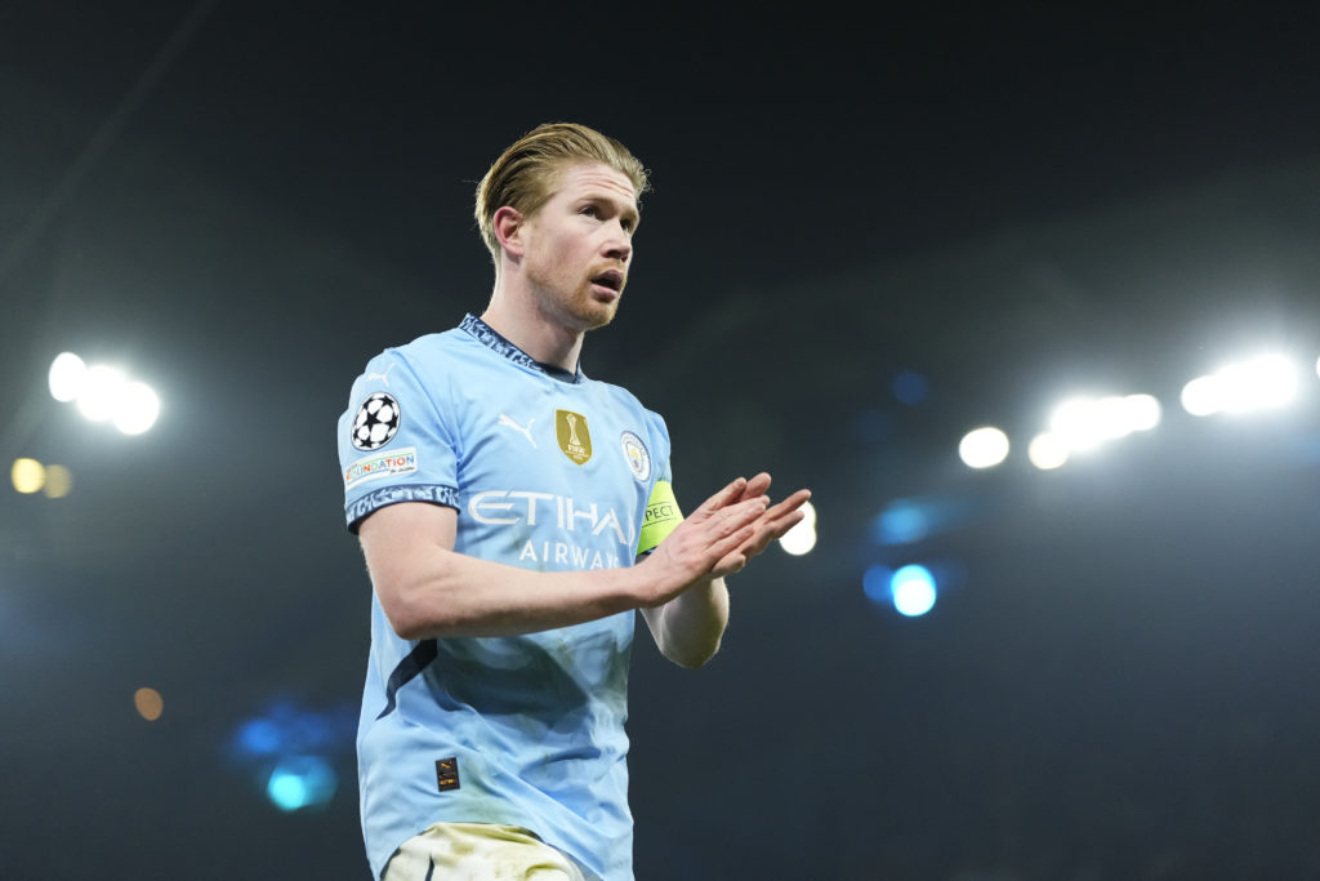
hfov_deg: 16.0
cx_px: 660
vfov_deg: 10.7
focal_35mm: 128
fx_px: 4694
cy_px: 440
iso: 3200
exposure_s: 1/2000
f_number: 2.8
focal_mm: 128
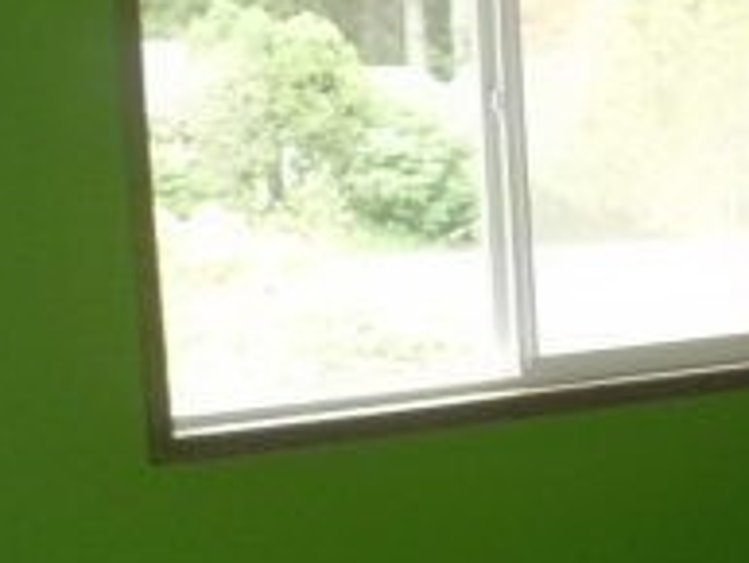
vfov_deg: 17.1
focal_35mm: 86
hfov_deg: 21.4
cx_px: 854
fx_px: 1862
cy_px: 392
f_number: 2.8
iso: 400
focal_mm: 4.7
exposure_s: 1/60
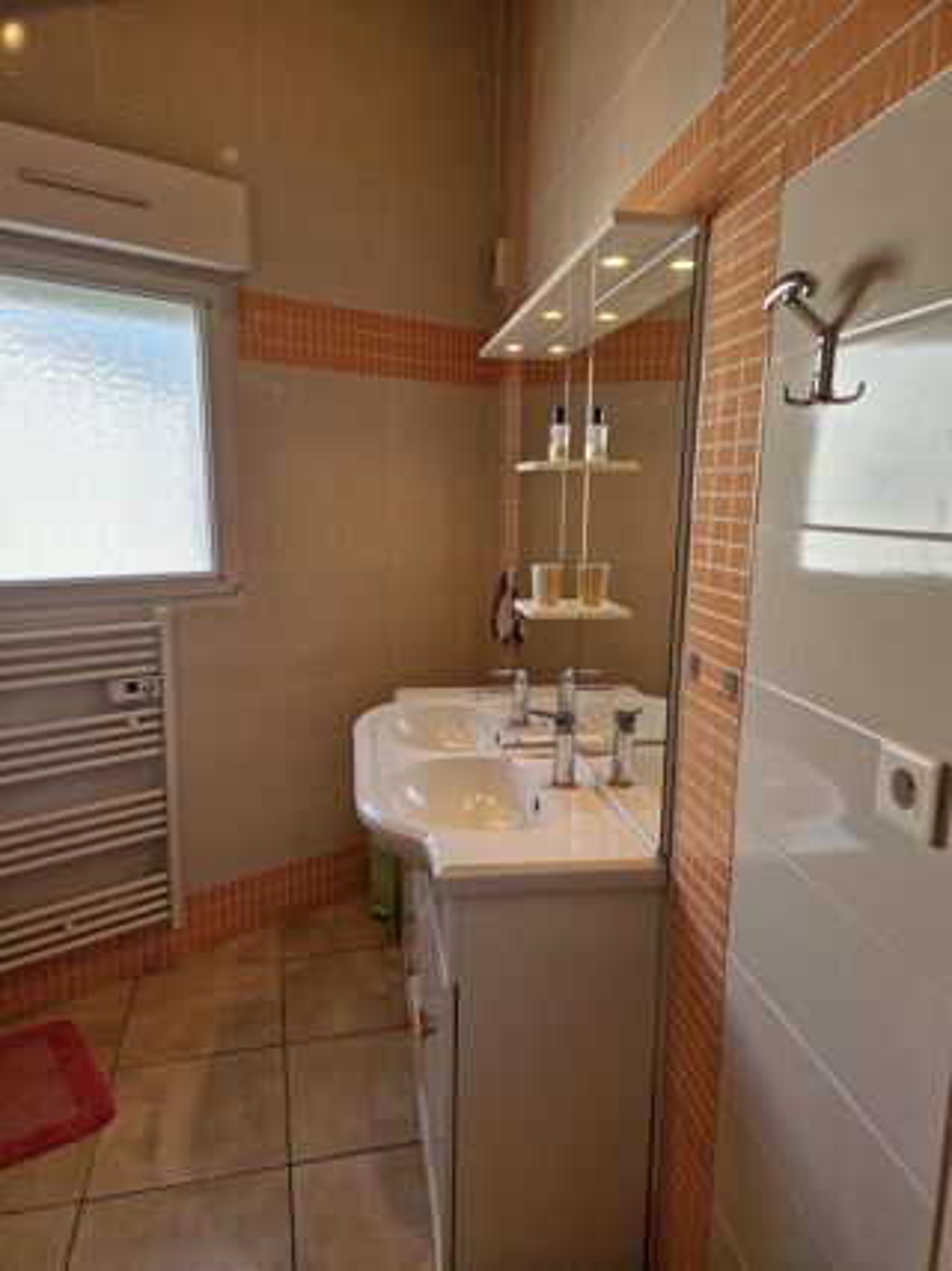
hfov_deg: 58.9
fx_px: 844
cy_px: 636
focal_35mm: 23
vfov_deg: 73.9
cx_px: 476
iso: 50
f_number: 1.8
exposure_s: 1/180
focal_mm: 5.4
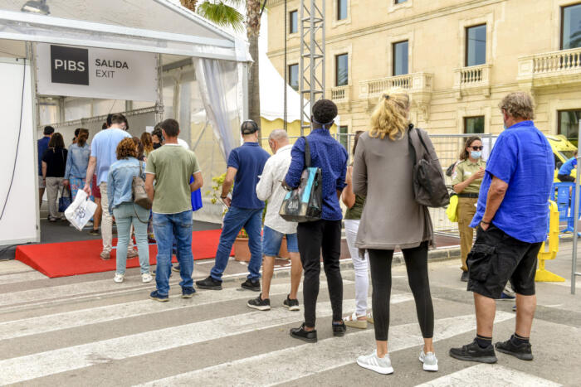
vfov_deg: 35.1
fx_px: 613
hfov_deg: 50.7
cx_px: 290
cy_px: 194
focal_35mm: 38
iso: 200
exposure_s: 1/200
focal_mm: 38
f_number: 7.1
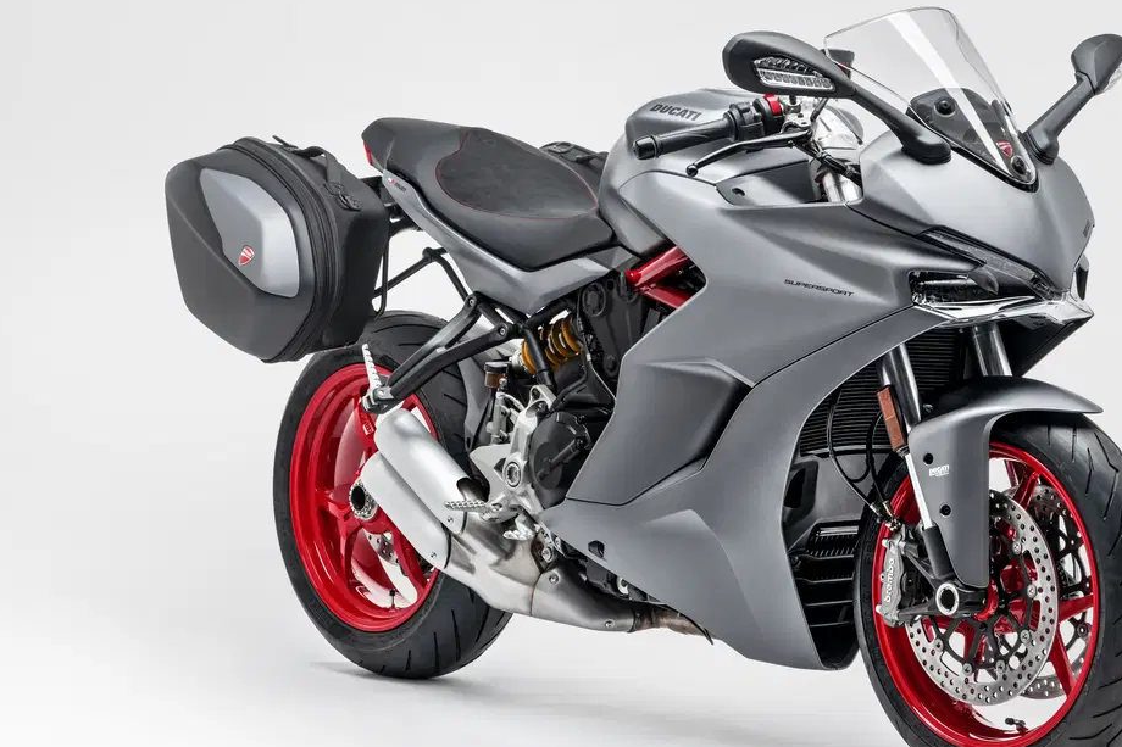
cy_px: 374
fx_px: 4269
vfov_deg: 10.0
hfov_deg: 15.0
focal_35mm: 137
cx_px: 705
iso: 100
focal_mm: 105
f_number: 13
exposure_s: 1/3
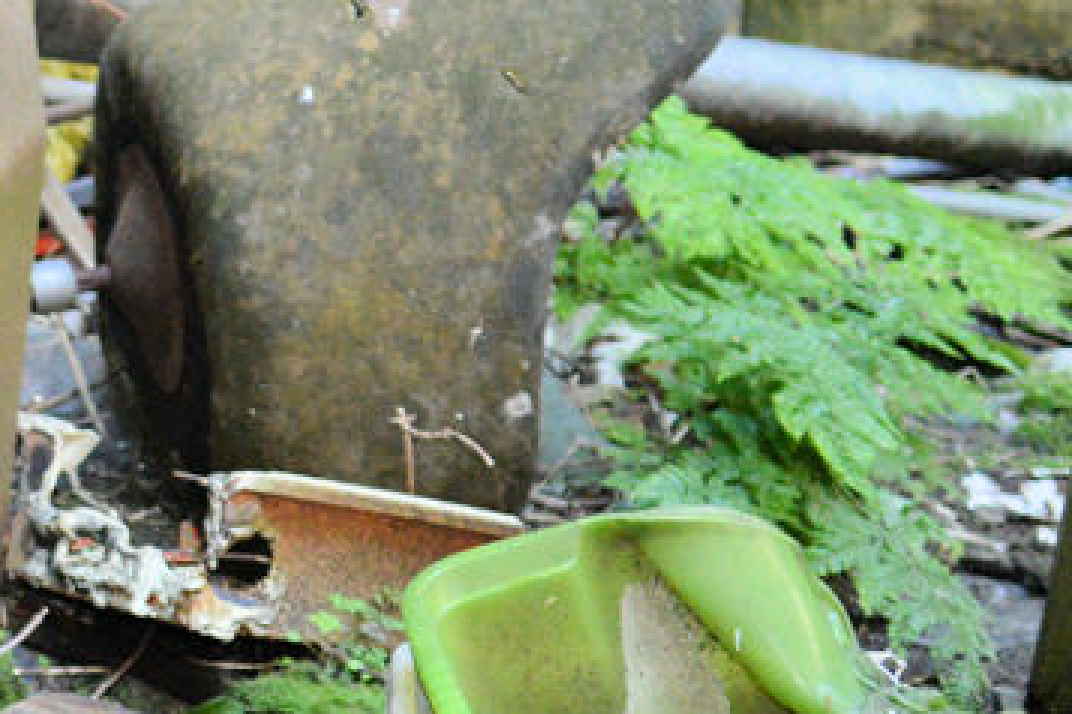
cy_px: 566
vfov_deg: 16.2
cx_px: -141
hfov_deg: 22.6
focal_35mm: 84
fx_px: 2501
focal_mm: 20
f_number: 1.8
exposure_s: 1/60
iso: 2000
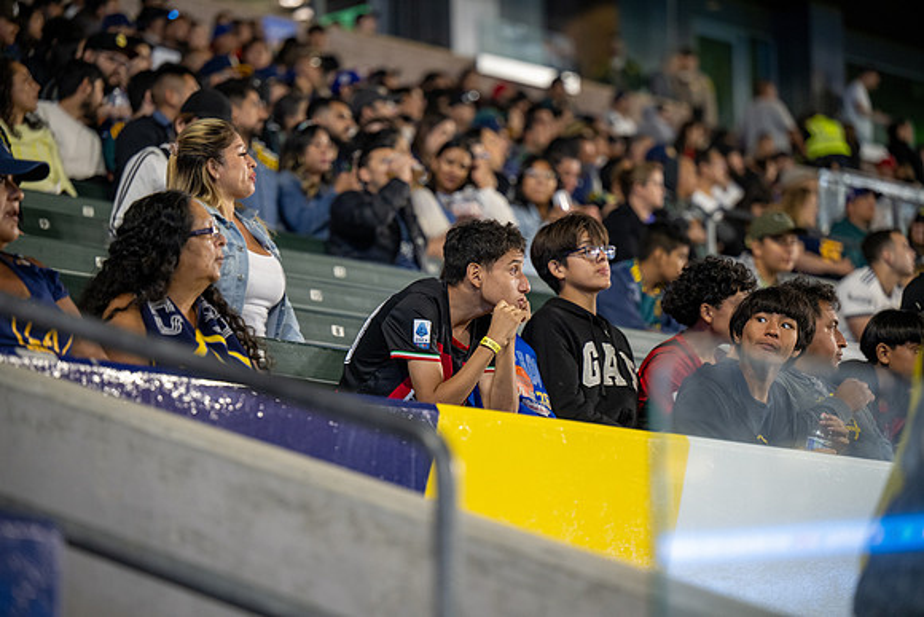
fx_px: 3337
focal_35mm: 130
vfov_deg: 10.6
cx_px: 462
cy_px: 308
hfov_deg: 15.8
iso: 2000
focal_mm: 130
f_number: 2.8
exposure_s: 1/200
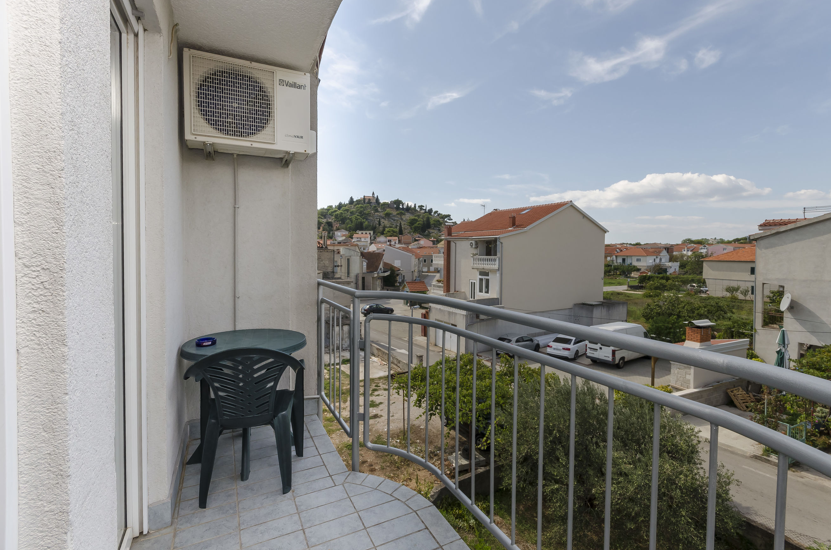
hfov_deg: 96.8
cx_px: 431
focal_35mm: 16
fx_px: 369
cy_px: 264
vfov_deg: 73.5
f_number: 13
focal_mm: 10
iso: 200
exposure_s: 1/200
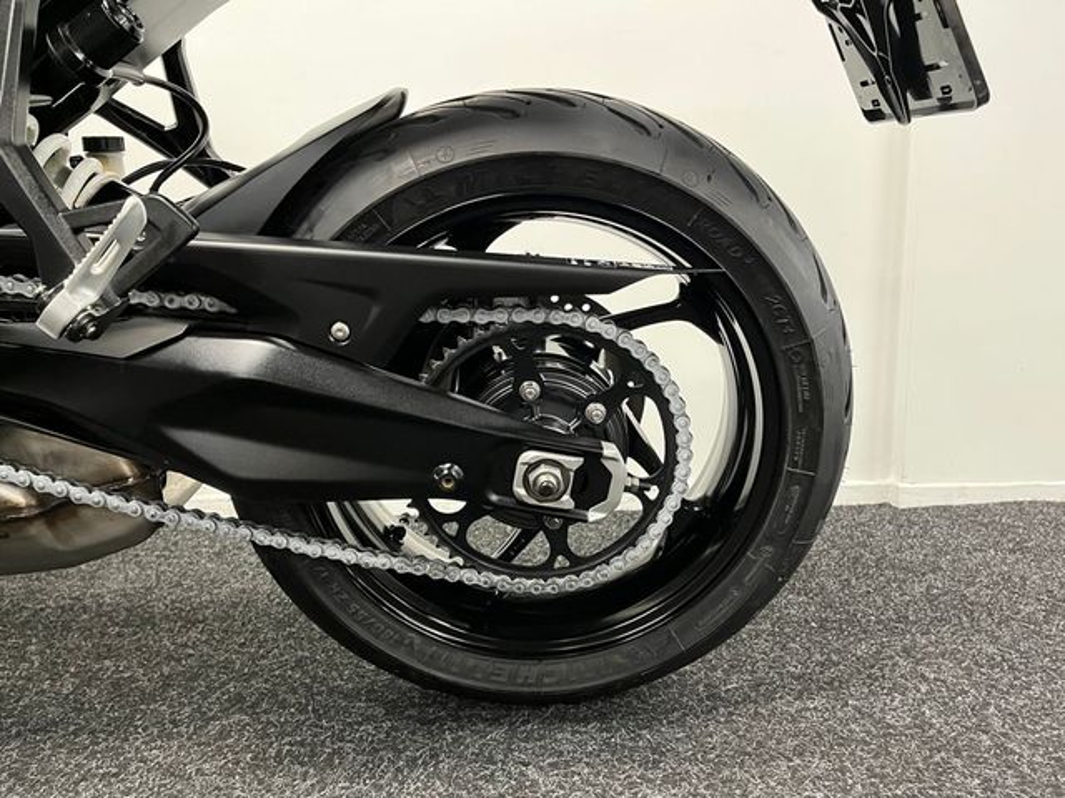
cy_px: 399
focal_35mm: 26
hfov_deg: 67.3
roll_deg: +1.8
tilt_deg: -8.6
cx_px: 532
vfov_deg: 53.1
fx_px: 800
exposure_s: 1/50
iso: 500
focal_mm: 5.1
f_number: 1.6
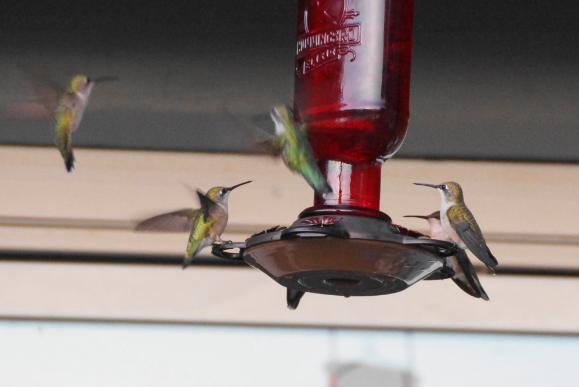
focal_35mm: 375
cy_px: 194
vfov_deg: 3.7
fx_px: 6033
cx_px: 290
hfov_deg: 5.5
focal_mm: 250
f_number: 6.3
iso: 1600
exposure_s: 1/125
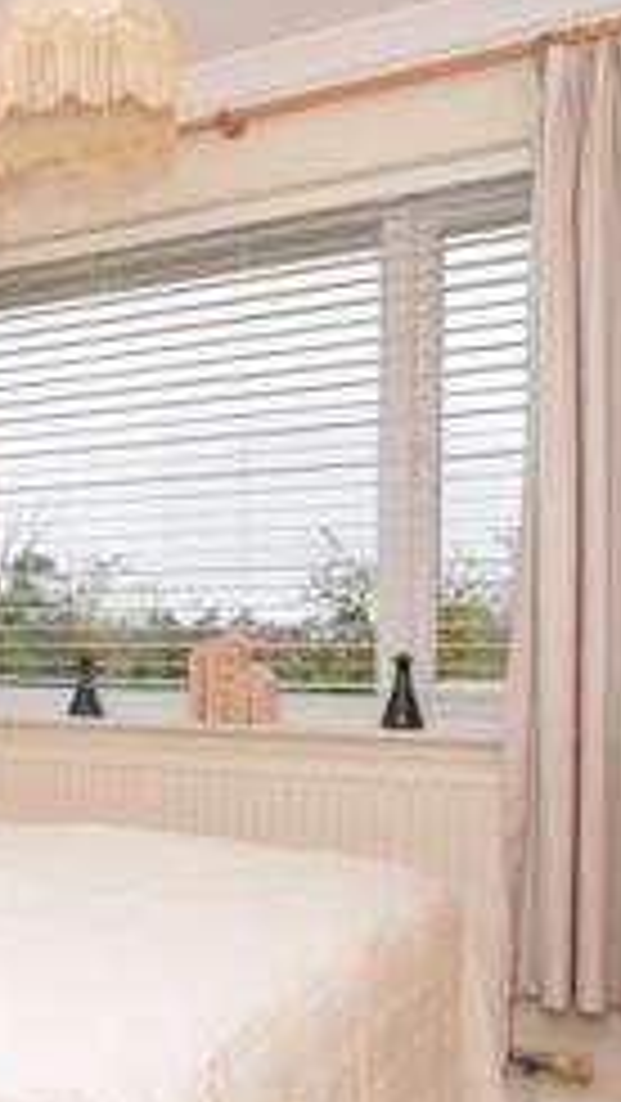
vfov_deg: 48.0
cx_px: -306
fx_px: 1228
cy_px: 668
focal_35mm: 42
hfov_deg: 23.1
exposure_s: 1/100
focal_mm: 10
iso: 400
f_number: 5.6
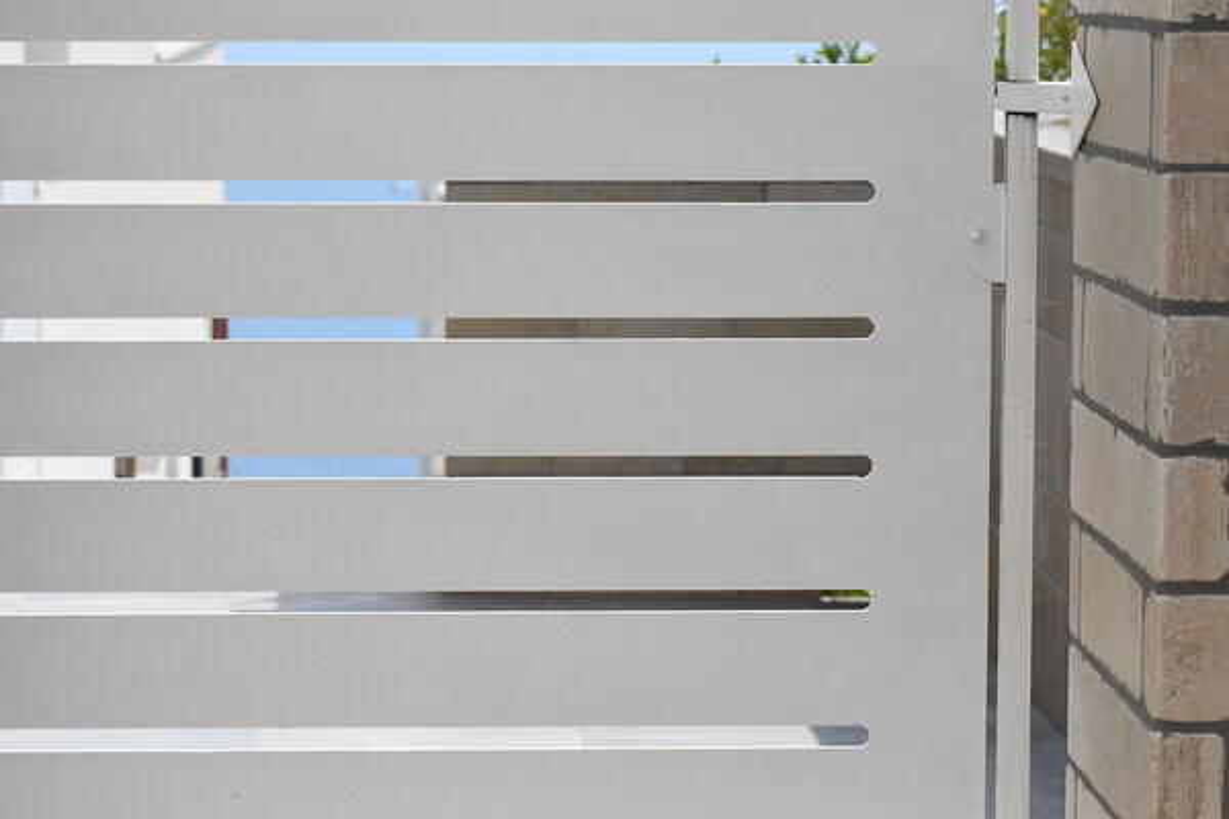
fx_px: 4352
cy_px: 410
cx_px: 614
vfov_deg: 10.8
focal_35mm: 128
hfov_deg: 16.1
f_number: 9.5
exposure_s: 1/8000
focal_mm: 85
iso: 4000
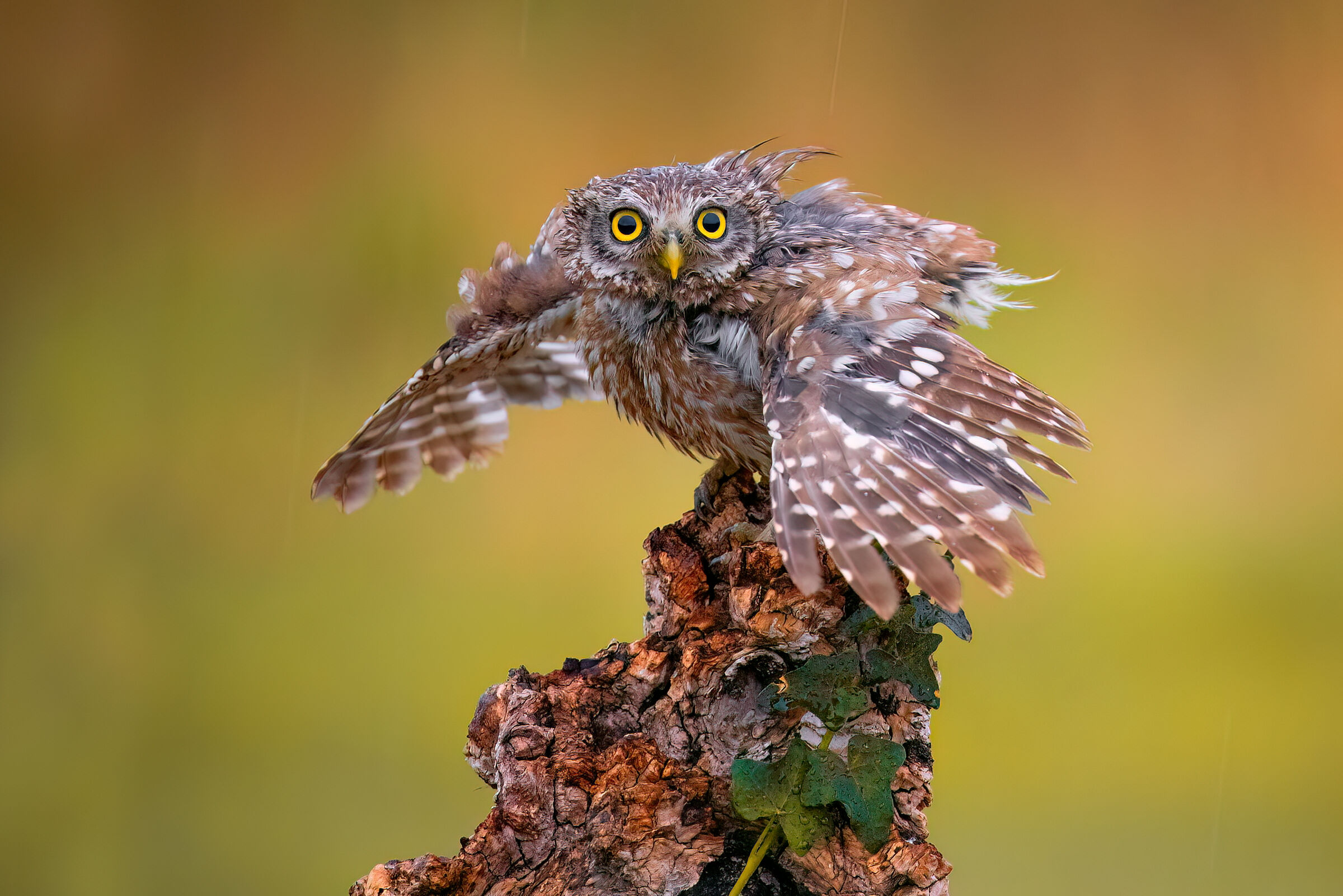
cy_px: 448
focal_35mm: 600
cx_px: 672
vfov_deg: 2.3
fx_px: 22382
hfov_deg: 3.4
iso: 6400
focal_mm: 600
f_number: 6.3
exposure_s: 1/100
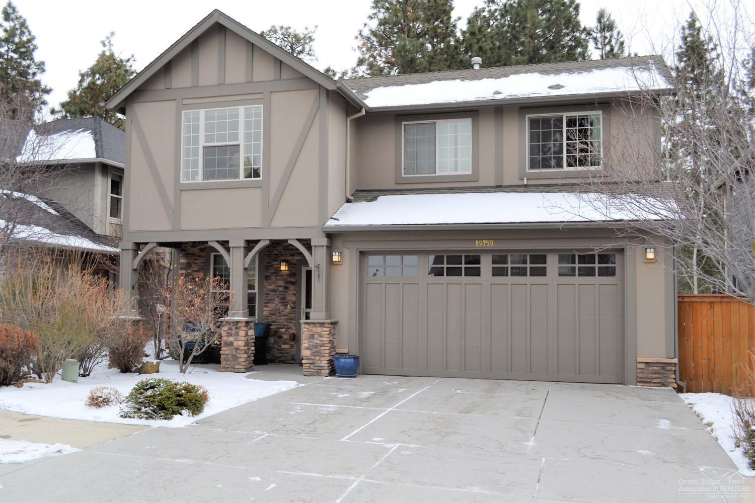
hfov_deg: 57.2
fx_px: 692
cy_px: 252
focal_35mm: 33
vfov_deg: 40.0
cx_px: 378
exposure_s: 1/160
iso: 100
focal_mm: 22
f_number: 6.3
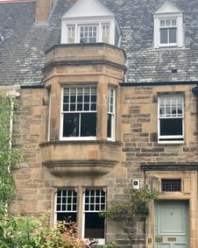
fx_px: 425
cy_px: 154
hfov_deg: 26.0
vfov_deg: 32.4
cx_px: 140
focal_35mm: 58
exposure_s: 1/175
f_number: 1.8
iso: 20
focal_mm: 3.99
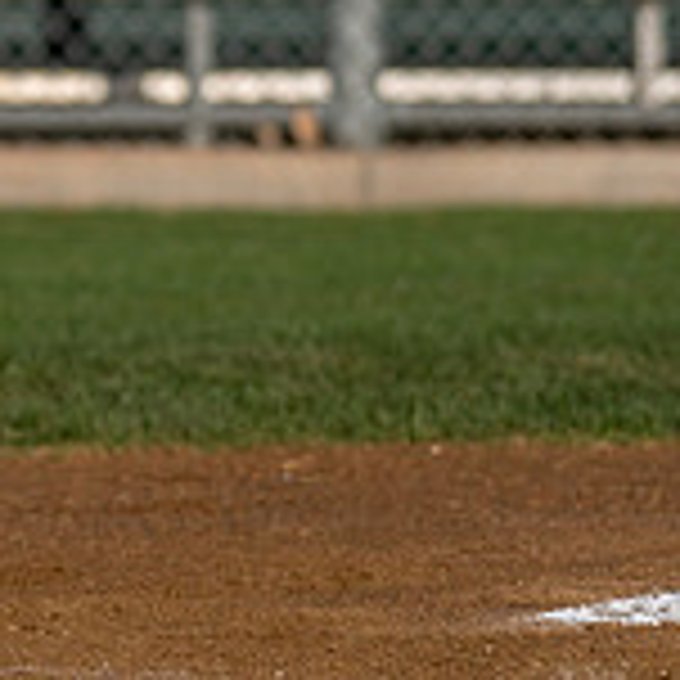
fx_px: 7423
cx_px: -473
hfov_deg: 5.2
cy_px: 92
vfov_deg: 5.2
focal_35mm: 334
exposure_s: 1/4000
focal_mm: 75
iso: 100
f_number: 2.8
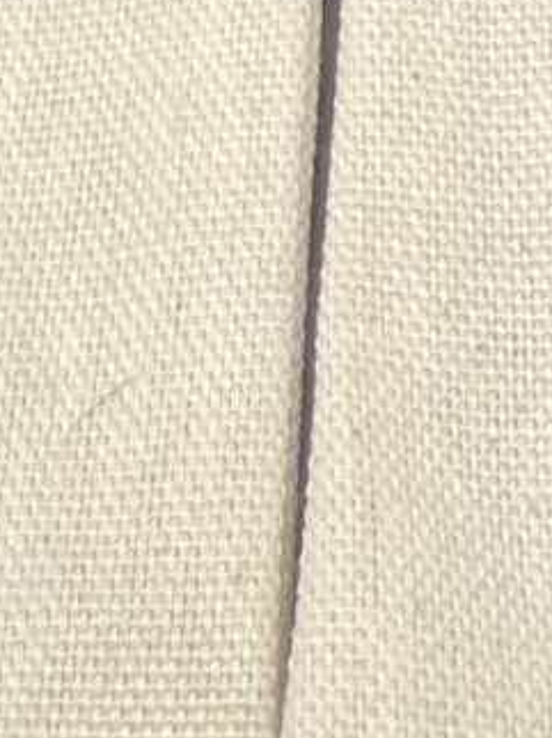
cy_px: -2012
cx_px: 499
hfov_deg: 7.1
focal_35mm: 207
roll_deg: +3.1
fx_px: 4407
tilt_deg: -38.7
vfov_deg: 7.4
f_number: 1.6
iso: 50
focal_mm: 5.1
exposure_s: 1/427
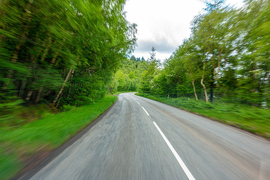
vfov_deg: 53.2
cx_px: 135
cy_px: 90
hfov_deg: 73.7
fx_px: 180
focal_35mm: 24
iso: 125
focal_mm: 8.8
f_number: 7.1
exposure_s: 1/30
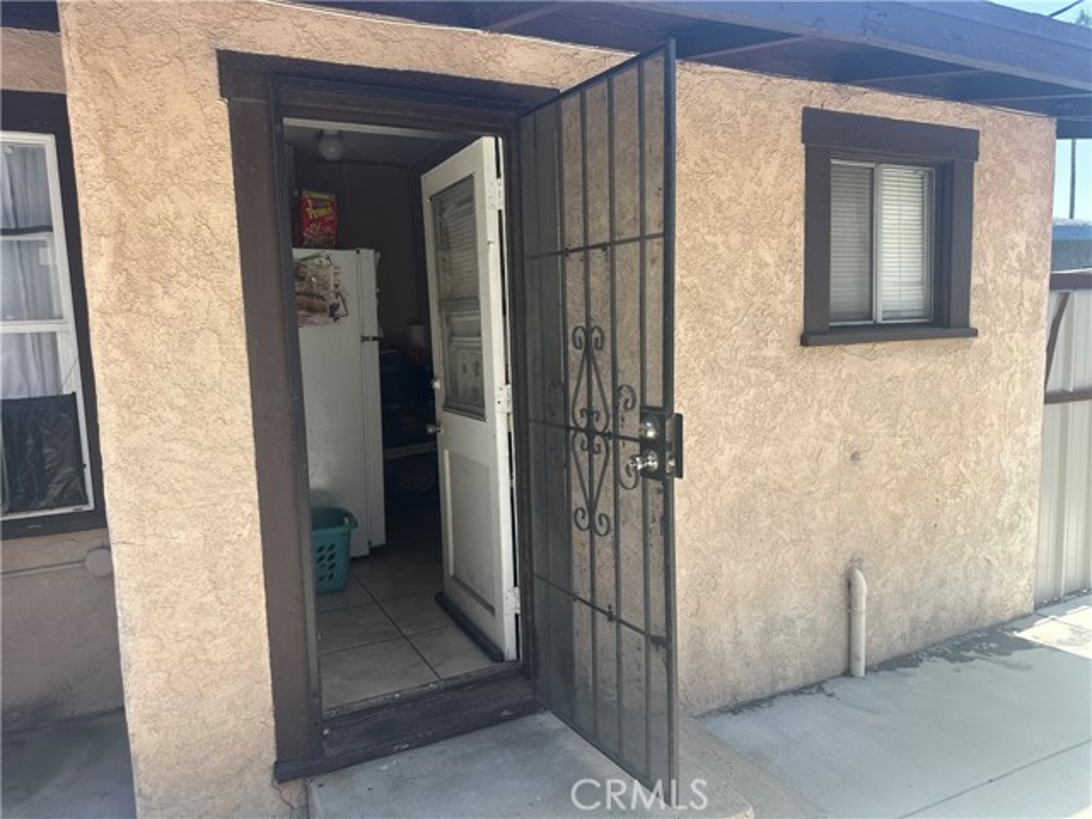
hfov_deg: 71.6
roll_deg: +1.5
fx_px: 757
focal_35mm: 24
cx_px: 546
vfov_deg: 56.8
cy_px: 410
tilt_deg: -6.6
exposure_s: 1/1357
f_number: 1.78
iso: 80
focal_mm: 6.86
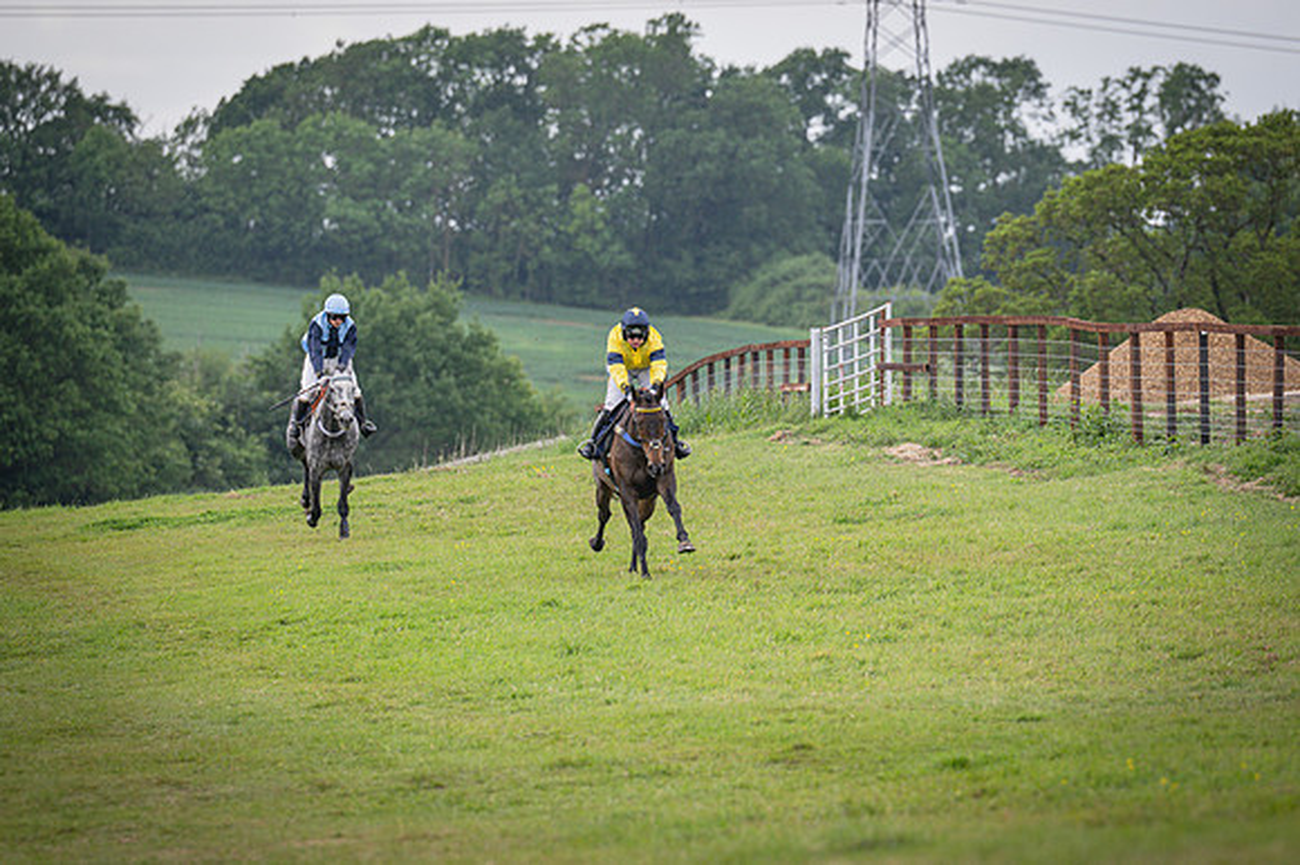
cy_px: 432
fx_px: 10827
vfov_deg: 4.6
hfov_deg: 6.9
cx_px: 650
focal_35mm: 300
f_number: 4
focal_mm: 200
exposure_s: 1/1600
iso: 400
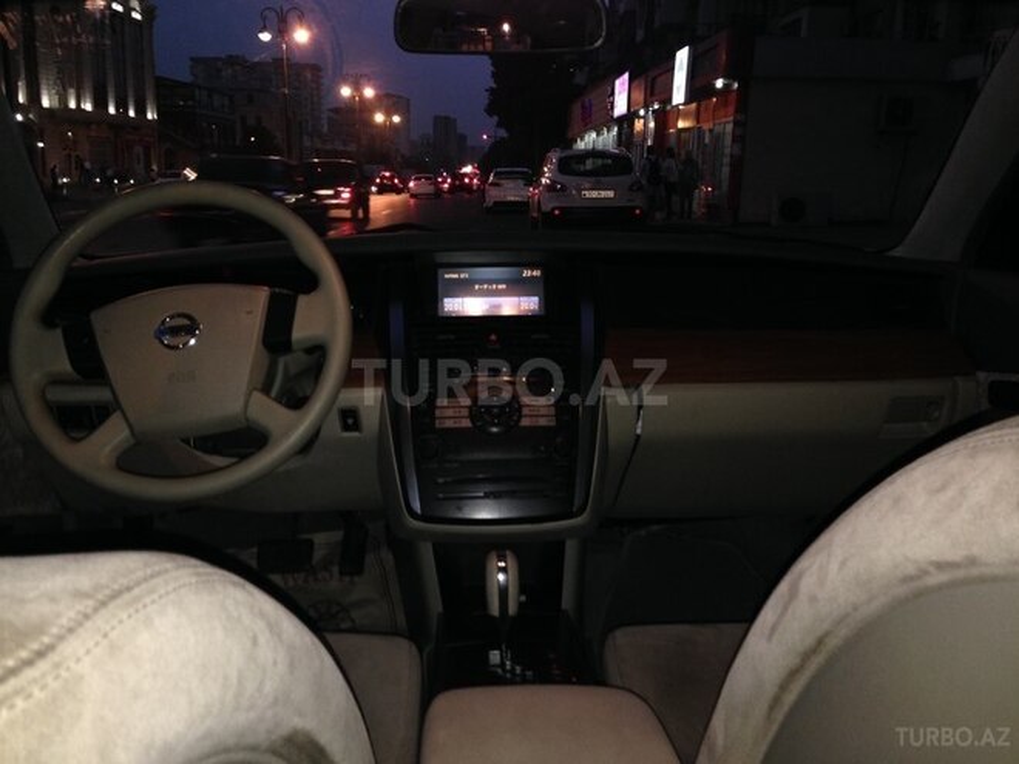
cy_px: 382
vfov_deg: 42.9
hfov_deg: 55.4
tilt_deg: -12.1
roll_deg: -0.4
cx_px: 510
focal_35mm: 33
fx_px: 971
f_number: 2.4
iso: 100
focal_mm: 4.12
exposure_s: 1/16
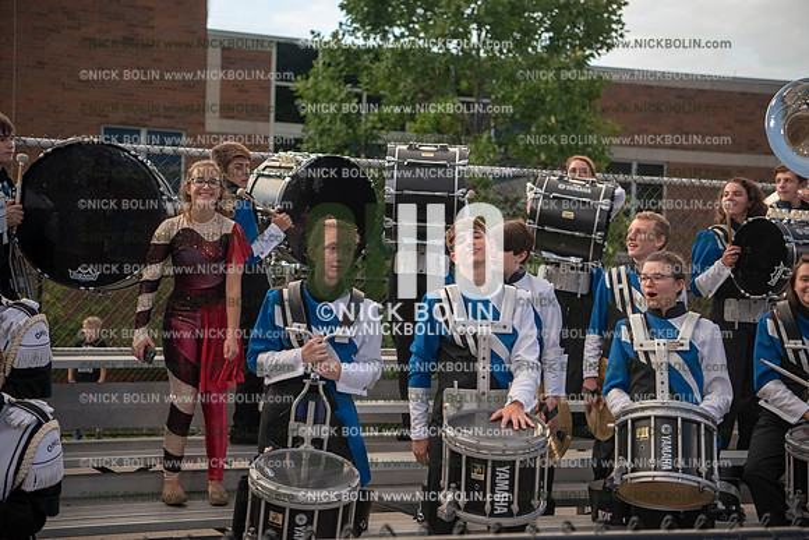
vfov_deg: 26.0
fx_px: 1169
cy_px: 270
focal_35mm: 52
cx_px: 404
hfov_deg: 38.2
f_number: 3.2
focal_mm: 52
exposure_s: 1/250
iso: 800
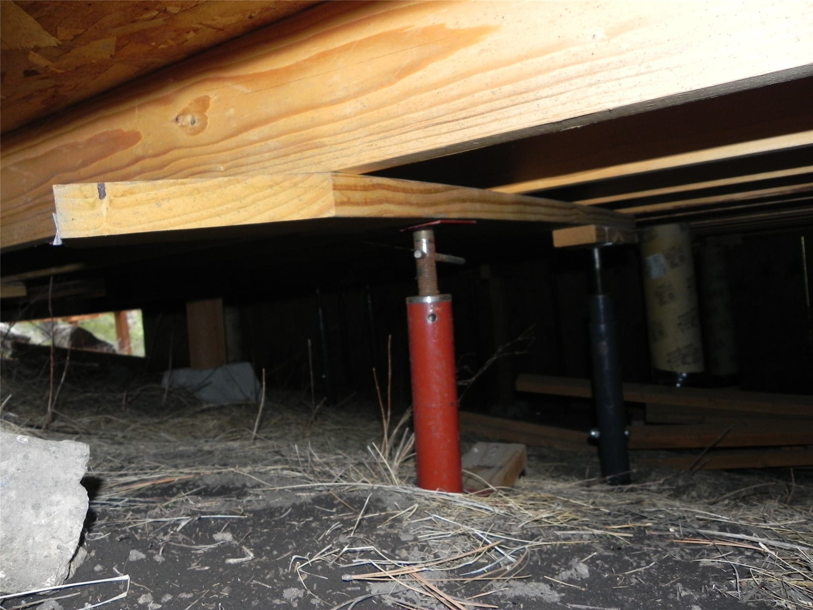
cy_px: 305
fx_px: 611
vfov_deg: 53.1
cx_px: 406
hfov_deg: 67.3
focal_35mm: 26
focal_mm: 4.6
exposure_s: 1/30
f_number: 2.8
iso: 200
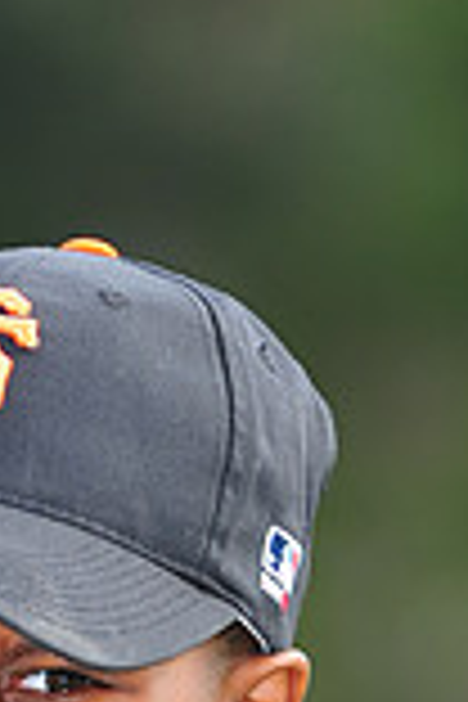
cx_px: -72
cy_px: 1004
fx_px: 14487
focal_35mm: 743
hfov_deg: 1.8
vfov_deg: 2.8
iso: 200
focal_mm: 200
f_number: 4
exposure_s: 1/500
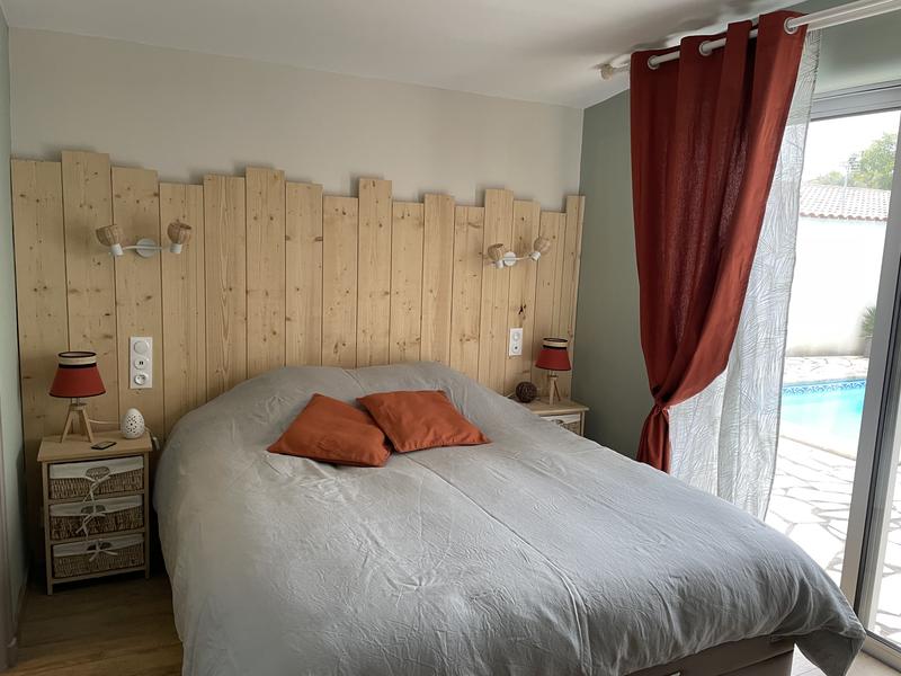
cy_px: 338
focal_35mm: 26
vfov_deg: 53.1
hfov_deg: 67.3
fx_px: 677
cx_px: 450
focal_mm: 4.2
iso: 125
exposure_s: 1/75
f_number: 1.6
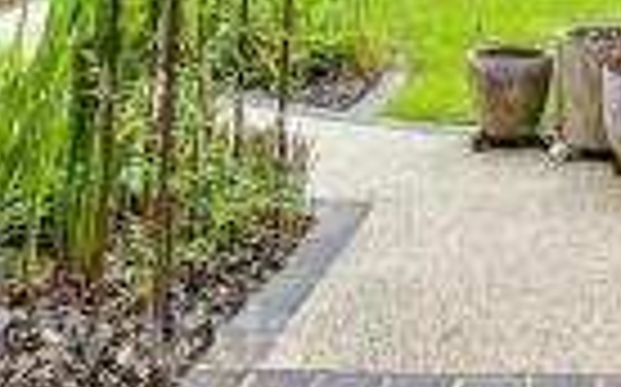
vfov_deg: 14.1
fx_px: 1488
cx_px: 634
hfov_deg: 22.6
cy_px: -155
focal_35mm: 88
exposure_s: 1/100
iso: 160
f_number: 8
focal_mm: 17
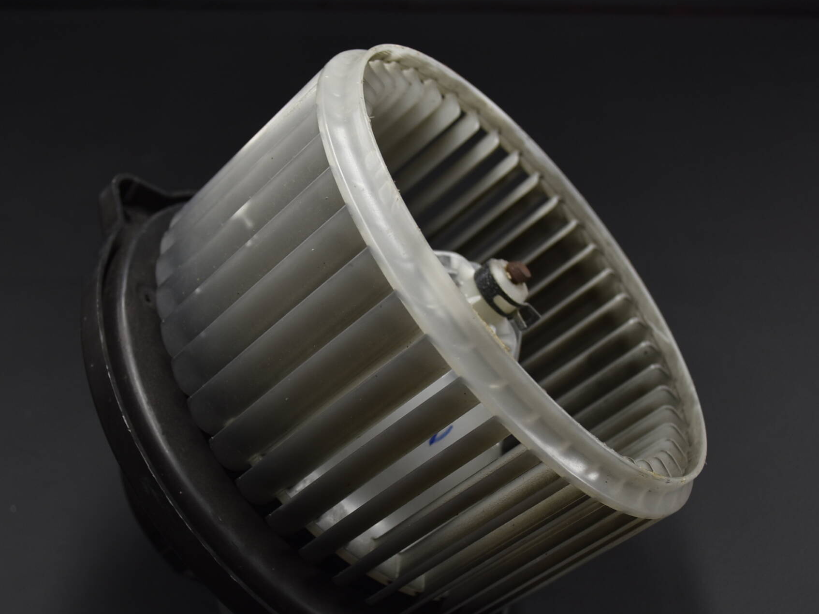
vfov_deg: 30.2
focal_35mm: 48
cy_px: 376
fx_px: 1135
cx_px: 367
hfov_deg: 39.6
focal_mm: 22
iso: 250
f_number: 5
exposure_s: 1/250
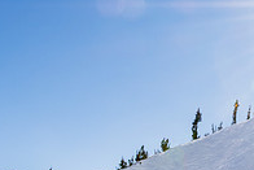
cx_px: 219
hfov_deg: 22.9
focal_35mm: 87
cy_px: 106
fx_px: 614
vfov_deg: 15.7
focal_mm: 18
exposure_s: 1/320
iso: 160
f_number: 14
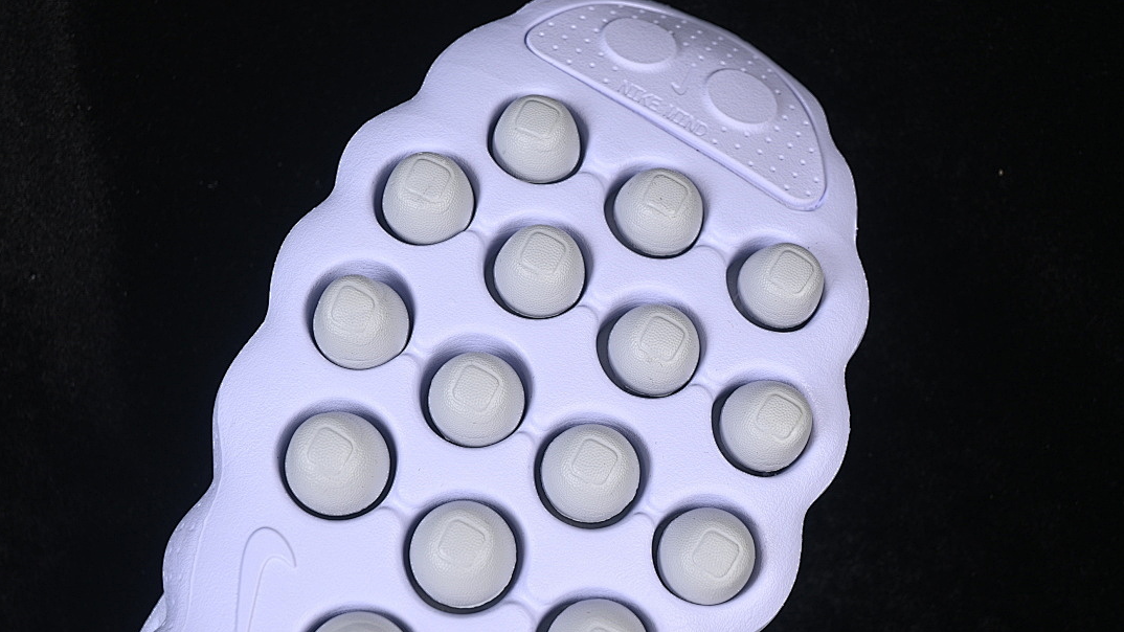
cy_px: 333
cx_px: 562
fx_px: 2354
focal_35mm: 79
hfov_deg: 26.9
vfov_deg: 15.3
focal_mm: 50
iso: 160
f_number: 7.1
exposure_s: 1/100
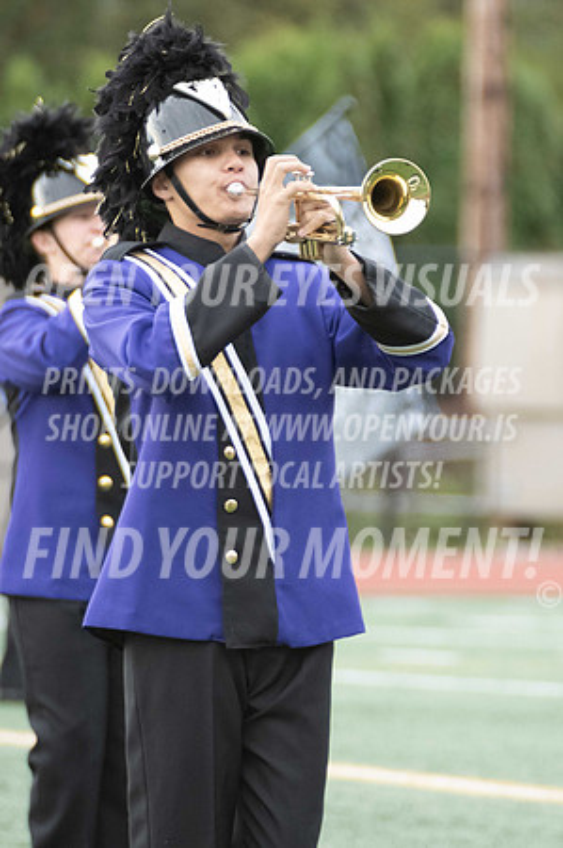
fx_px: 10580
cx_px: 282
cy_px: 424
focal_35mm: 450
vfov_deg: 4.6
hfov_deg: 3.0
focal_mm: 300
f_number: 5.6
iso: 2500
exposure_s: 1/1250
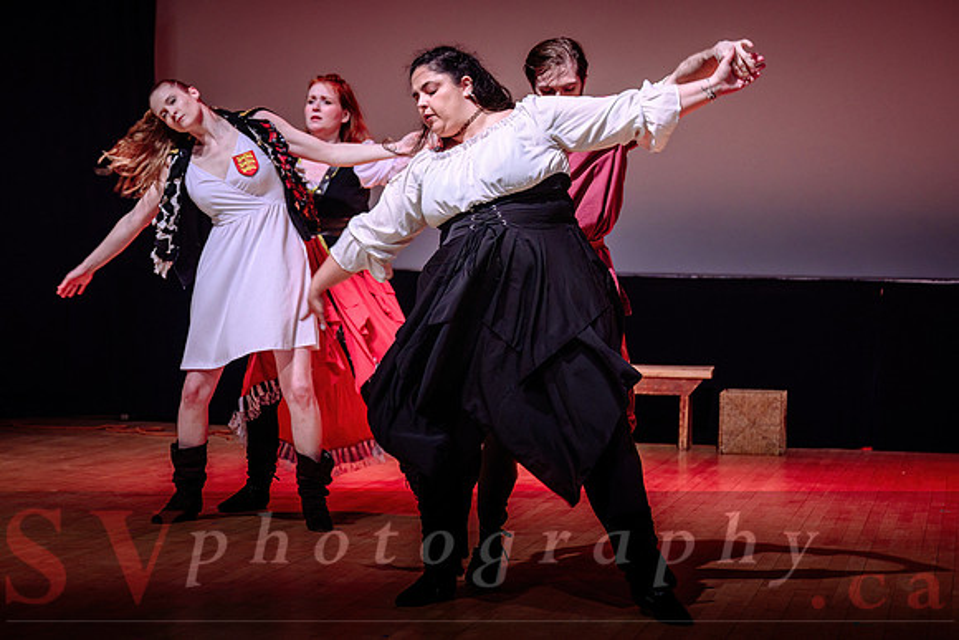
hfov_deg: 24.3
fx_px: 2224
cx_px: 480
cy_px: 258
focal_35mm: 83
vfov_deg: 16.4
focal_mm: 70
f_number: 2.8
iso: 1600
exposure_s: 1/250
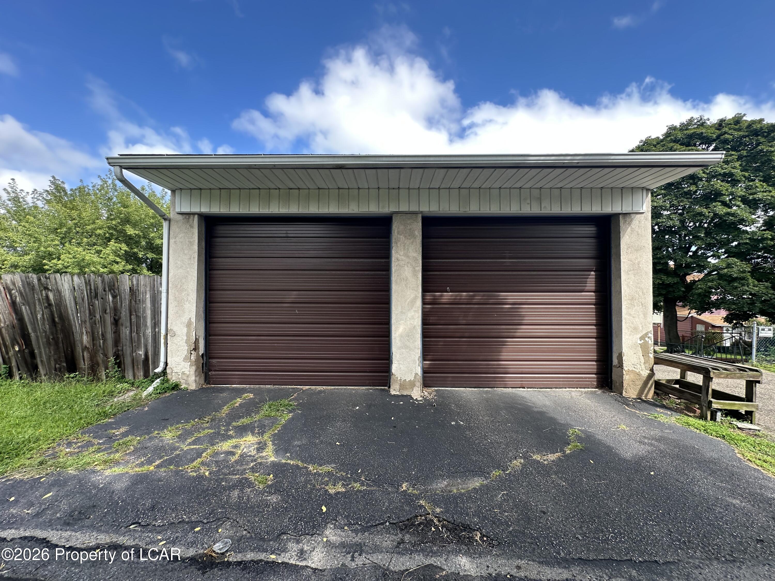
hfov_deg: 102.1
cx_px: 388
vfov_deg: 85.7
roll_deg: -0.4
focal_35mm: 14
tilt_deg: +0.3
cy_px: 290
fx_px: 313
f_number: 2.2
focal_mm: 2.22
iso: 40
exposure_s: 1/244
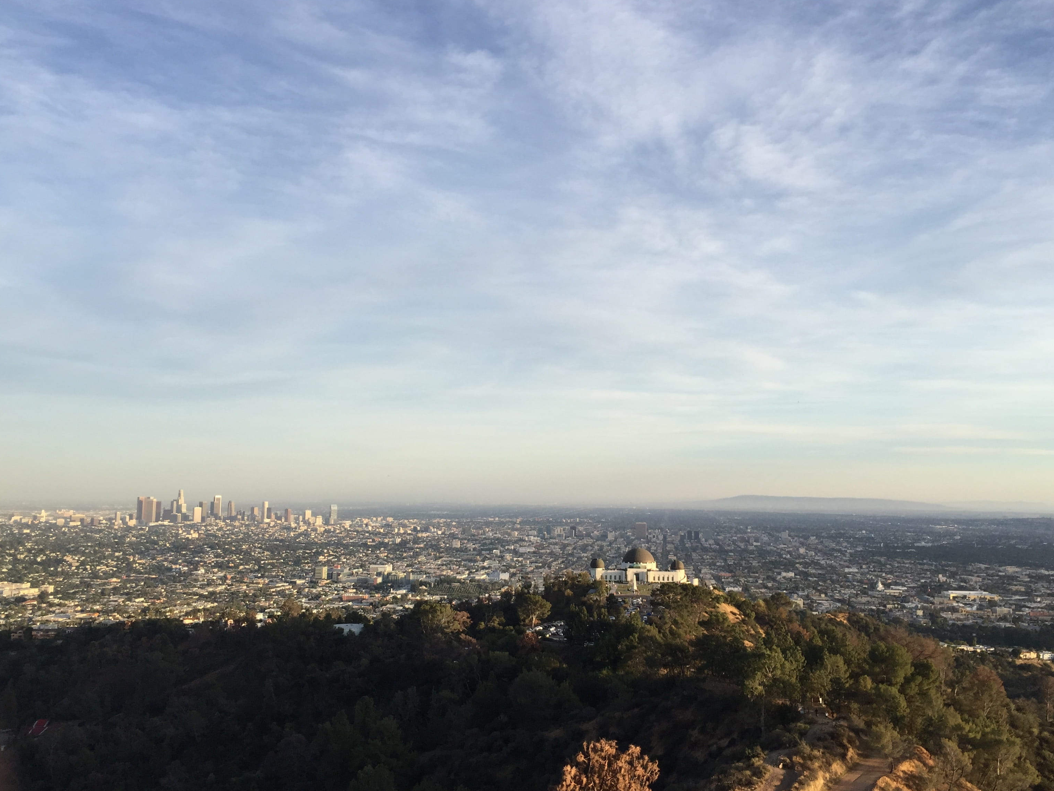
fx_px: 944
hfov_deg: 58.3
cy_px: 402
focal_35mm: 31
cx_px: 554
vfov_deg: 45.4
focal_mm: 4.15
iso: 32
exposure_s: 1/860
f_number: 2.2
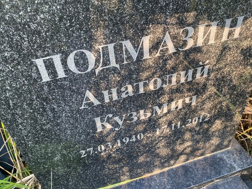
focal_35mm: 31
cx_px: 132
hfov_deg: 58.3
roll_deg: +3.1
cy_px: 101
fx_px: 226
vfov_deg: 45.4
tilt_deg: -43.7
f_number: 1.8
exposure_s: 1/122
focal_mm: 4.25
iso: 80
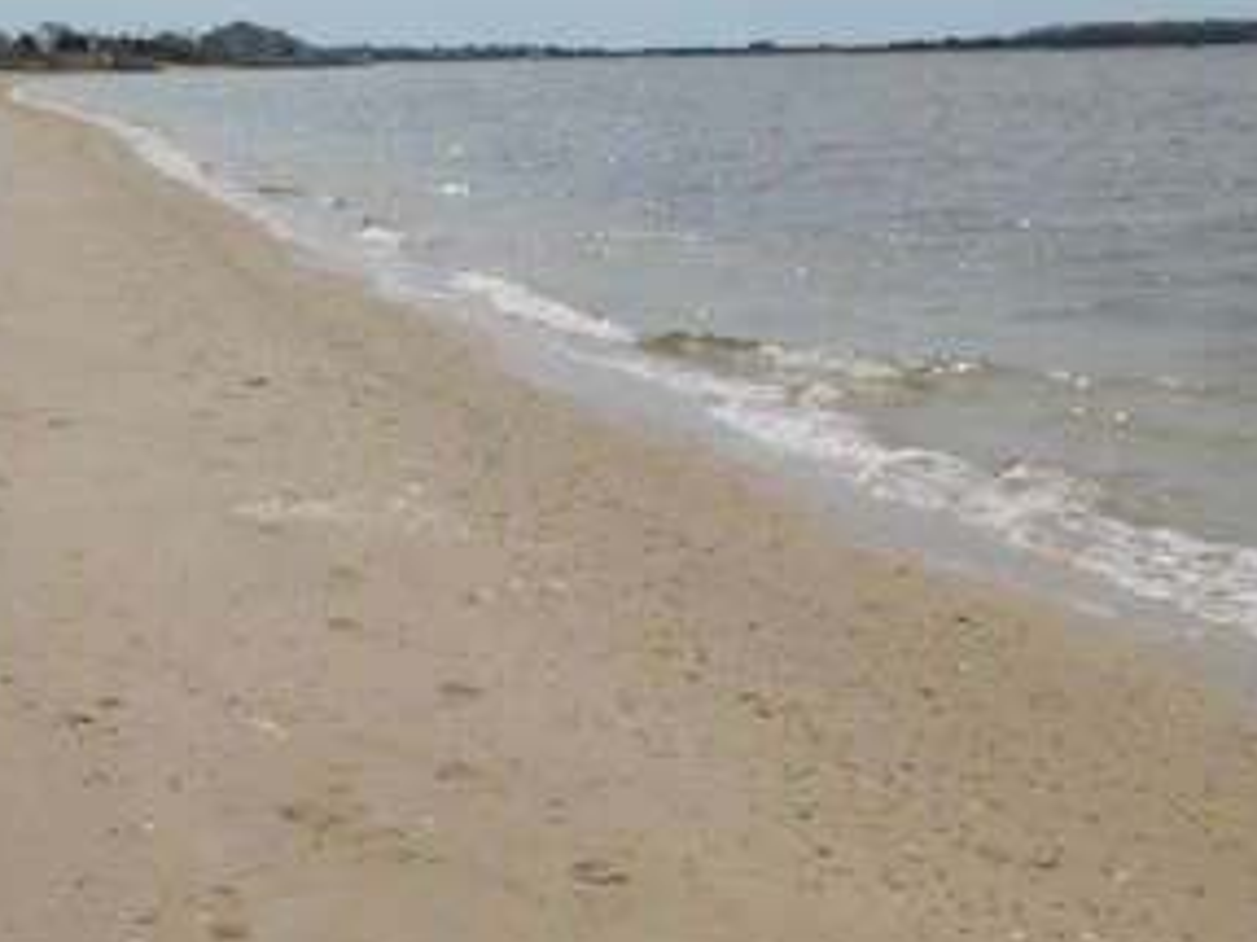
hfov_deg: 26.5
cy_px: 285
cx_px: -105
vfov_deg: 21.5
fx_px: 2468
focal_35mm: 68
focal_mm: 5.3
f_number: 6.4
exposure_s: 1/1250
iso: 125
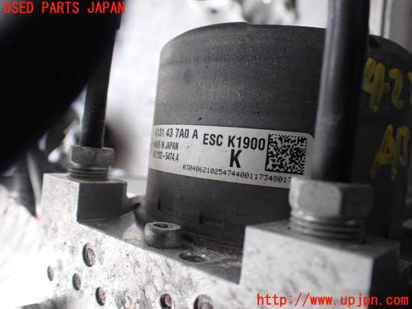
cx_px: 206
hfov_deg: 60.0
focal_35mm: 30
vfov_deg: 46.8
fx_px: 357
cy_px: 154
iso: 250
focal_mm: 5.4
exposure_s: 1/125
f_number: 2.3
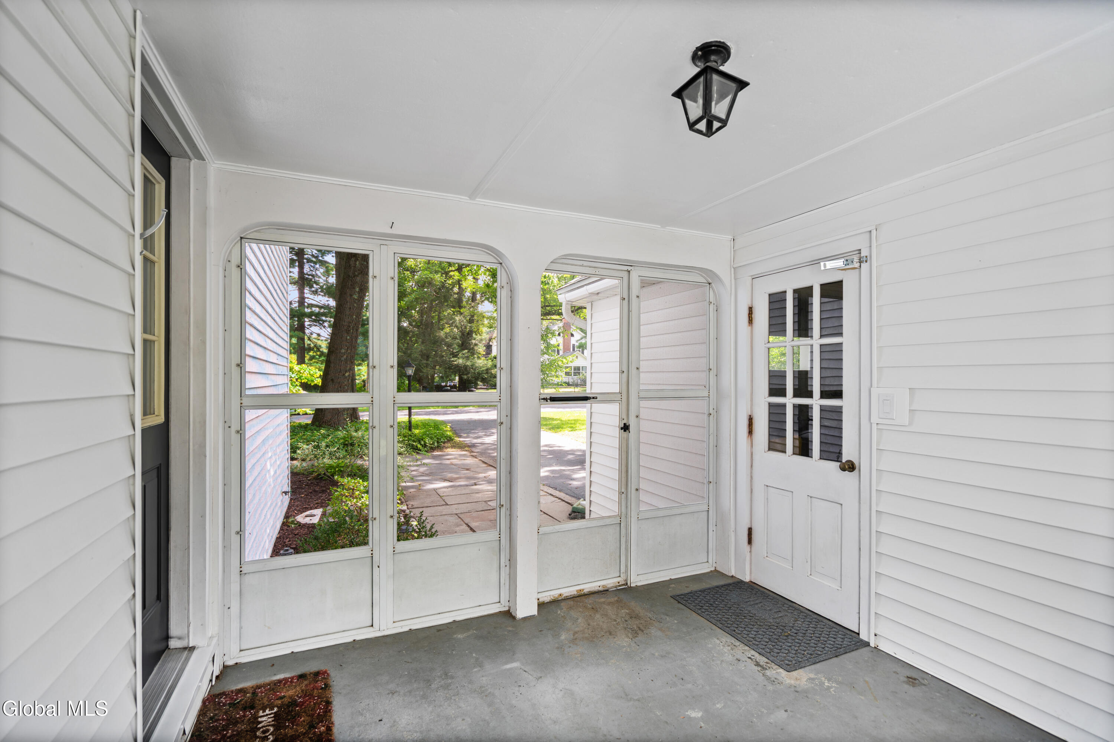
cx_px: 557
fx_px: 495
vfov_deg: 73.7
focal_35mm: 16
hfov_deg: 96.7
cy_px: 371
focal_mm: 16
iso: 160
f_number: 4
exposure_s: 1/20
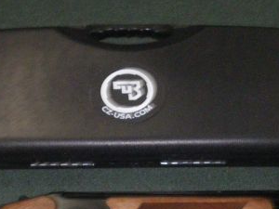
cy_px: 222
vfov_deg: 17.1
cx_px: 140
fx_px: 677
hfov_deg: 23.3
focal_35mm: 84
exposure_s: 1/50
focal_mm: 5
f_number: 3.5
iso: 400
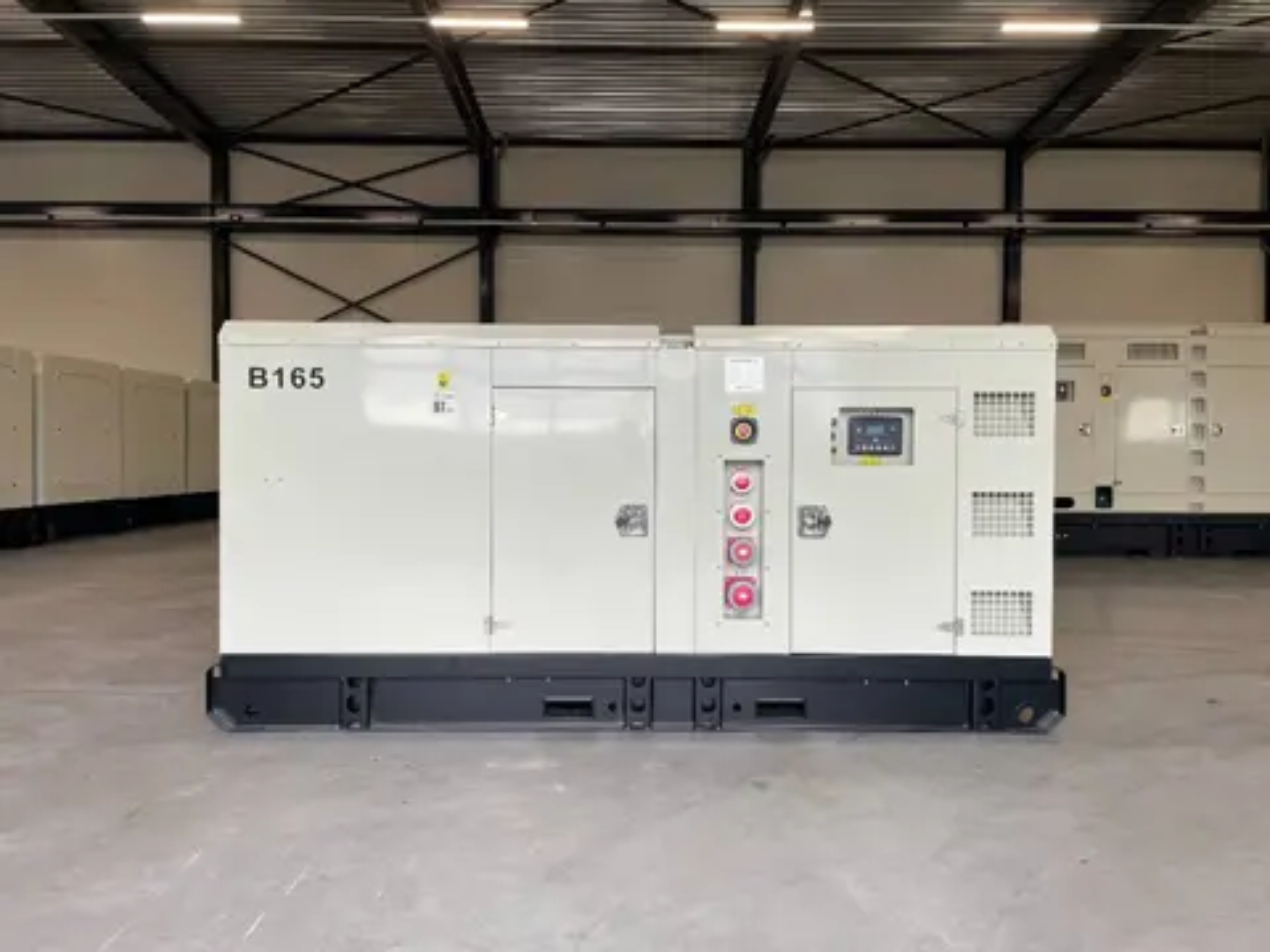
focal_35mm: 26
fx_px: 954
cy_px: 476
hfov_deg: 67.3
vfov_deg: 53.1
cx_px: 635
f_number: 1.6
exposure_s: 1/100
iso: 80
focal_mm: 4.2
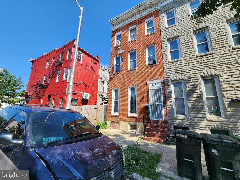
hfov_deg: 106.2
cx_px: 120
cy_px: 90
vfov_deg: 89.9
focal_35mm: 13
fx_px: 90
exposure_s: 1/1173
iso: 50
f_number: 2.2
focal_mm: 2.2
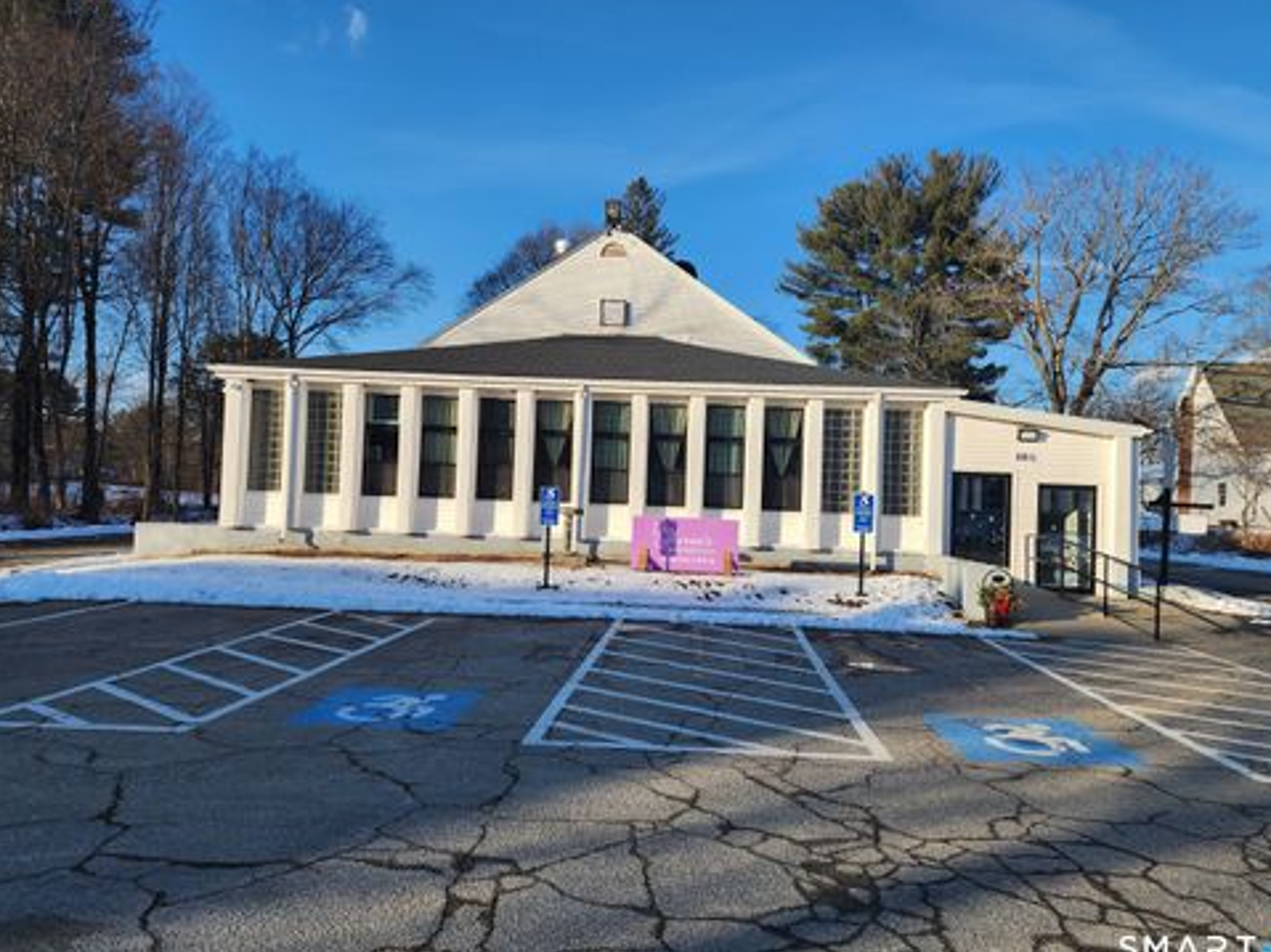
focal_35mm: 24
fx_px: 881
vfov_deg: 56.8
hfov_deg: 71.6
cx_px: 653
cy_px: 473
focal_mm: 6.4
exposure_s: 1/717
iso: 12
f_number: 1.8
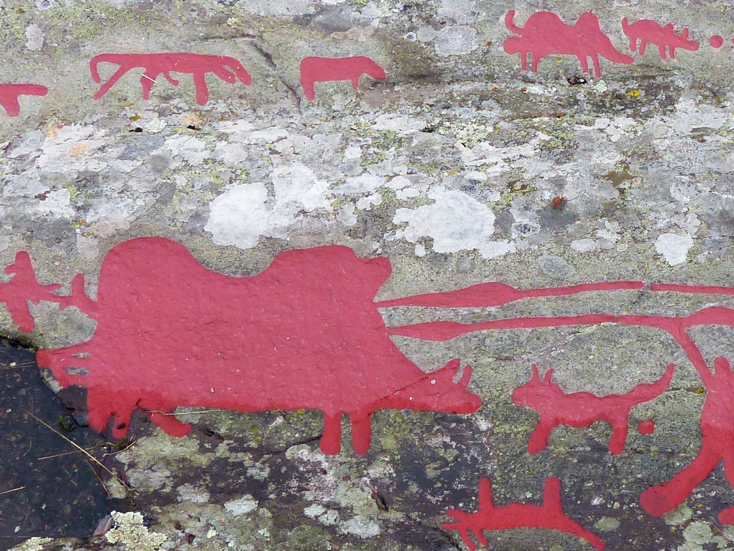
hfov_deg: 30.7
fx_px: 1294
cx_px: 608
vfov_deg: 24.0
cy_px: 288
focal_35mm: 61
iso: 100
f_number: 4
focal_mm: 4.5
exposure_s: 1/100
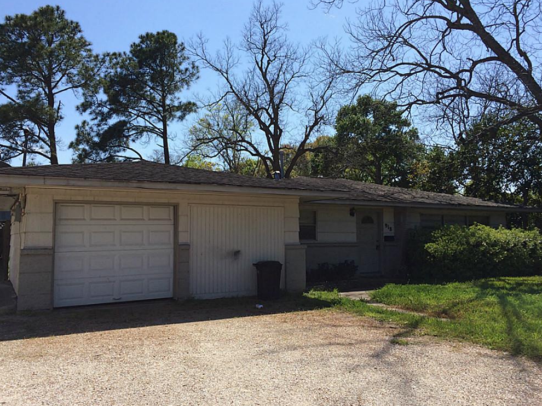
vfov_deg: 46.8
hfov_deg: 60.0
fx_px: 470
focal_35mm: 30
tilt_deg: +2.8
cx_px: 268
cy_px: 204
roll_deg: +0.8
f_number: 2.2
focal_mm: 4.15
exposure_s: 1/2415
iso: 32
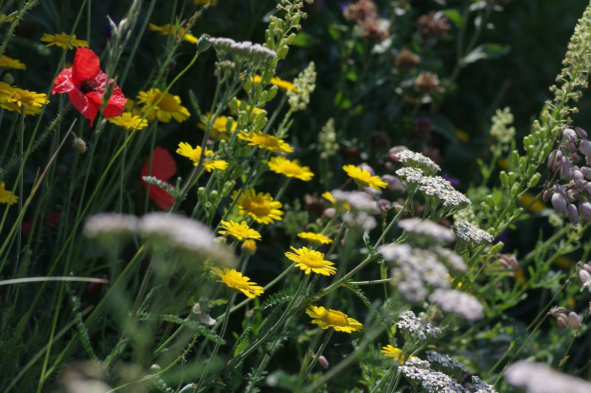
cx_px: 296
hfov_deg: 13.7
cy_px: 196
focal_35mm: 150
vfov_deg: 9.1
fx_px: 2460
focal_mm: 100
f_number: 8
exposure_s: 1/800
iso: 400
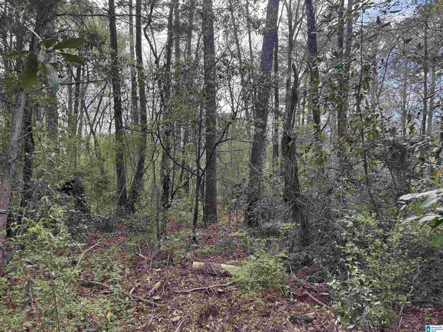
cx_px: 222
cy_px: 166
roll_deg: -0.2
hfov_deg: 71.6
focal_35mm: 24
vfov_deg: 56.8
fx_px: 307
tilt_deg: -2.5
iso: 80
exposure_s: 1/301
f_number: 1.78
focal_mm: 6.76
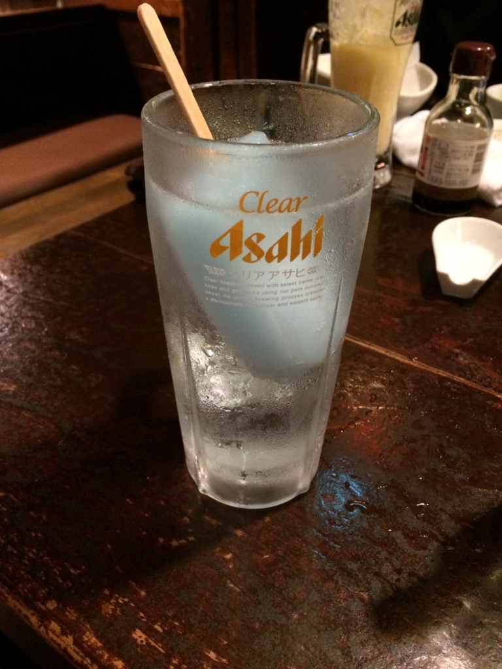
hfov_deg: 48.2
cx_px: 251
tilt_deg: -36.0
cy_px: 334
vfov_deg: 61.7
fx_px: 561
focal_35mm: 29
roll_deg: +2.1
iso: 320
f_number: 2.2
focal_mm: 4.15
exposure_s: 1/15
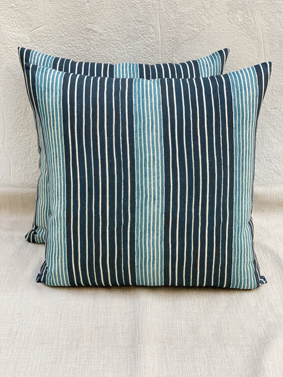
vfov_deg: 36.8
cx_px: 142
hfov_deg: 28.0
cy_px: 188
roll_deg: +0.7
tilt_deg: -23.2
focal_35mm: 52
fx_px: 567
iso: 64
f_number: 2
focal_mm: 6
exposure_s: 1/122
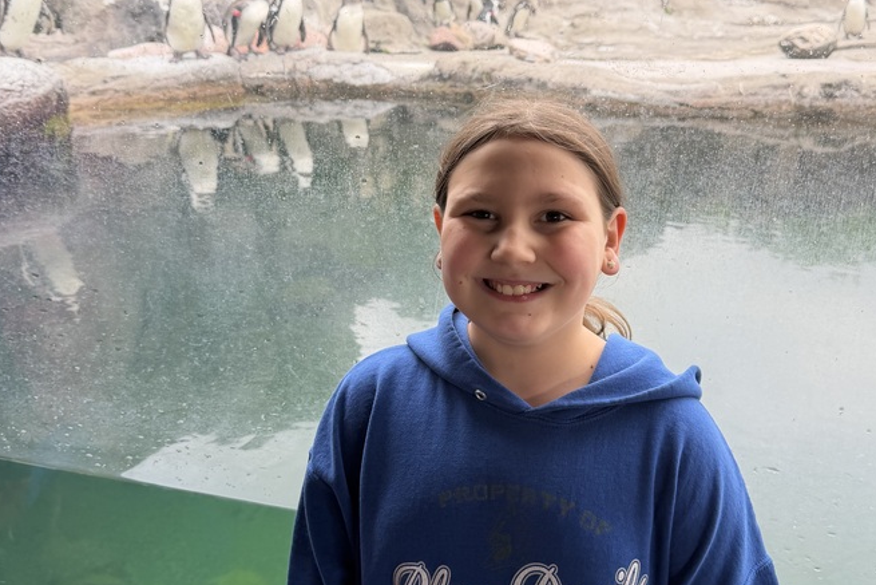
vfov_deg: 34.1
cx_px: 499
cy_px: 238
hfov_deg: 49.4
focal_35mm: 39
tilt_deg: -16.5
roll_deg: -0.5
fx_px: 949
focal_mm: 6.76
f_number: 1.78
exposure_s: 1/121
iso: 64
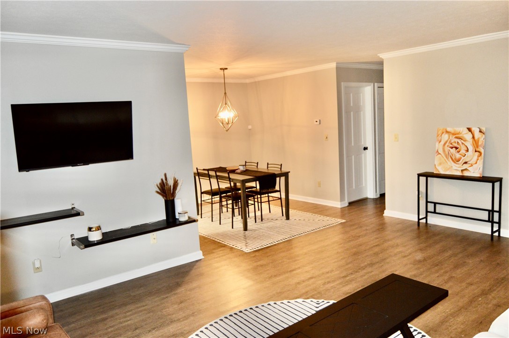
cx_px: 254
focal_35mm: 27
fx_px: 381
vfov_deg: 47.8
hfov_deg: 67.4
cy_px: 169
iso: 1000
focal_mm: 18
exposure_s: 1/60
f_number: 3.5
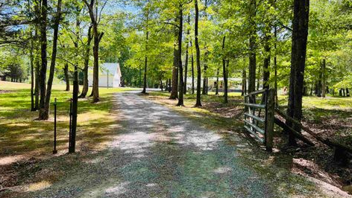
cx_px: 168
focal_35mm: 30
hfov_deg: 64.2
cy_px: 81
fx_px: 280
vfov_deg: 38.9
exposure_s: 1/780
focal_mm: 5.7
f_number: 1.5
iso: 50
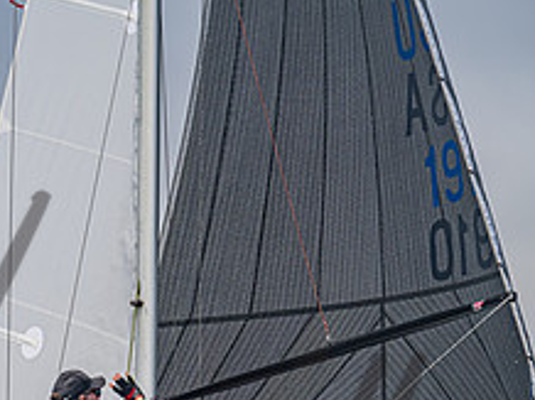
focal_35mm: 333
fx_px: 5141
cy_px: 470
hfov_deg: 5.9
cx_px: 74
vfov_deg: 4.4
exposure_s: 1/1000
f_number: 6.3
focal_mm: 130
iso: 250
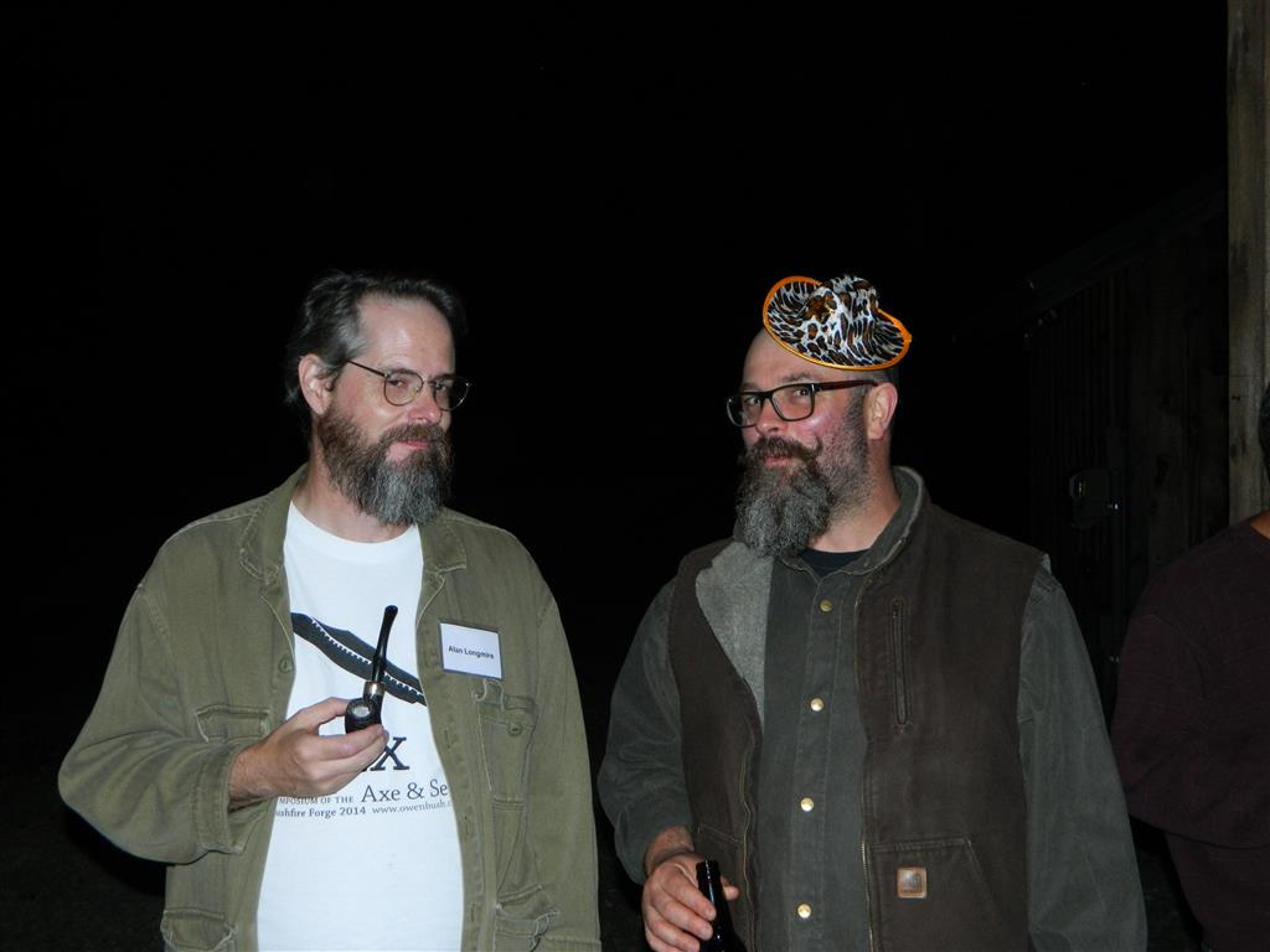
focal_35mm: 47
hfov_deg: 40.4
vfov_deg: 30.9
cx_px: 635
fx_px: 1724
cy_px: 476
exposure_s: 1/30
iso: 200
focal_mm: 8.4
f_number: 3.6
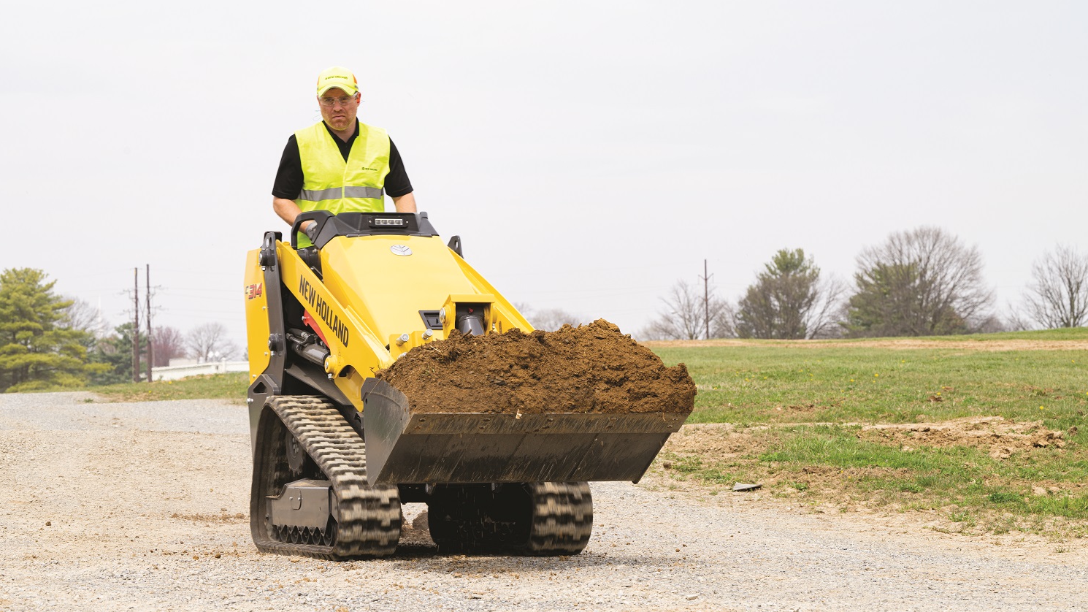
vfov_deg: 10.4
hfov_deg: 18.5
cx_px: 543
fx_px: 3346
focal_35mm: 116
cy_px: 269
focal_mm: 110
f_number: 10
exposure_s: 1/125
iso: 100
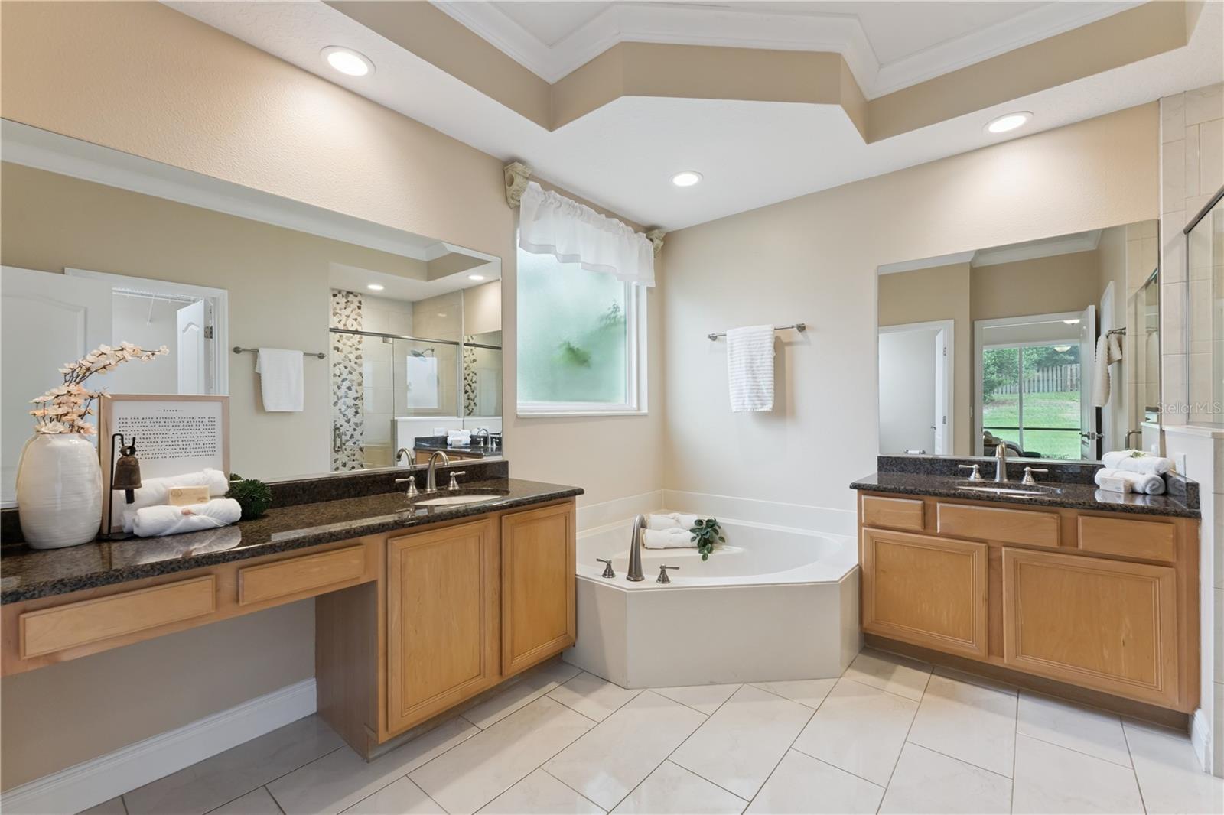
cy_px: 408
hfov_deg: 100.0
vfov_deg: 76.9
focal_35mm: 15
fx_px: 513
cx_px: 612
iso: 800
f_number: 10
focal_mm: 15.1
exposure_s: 1/40
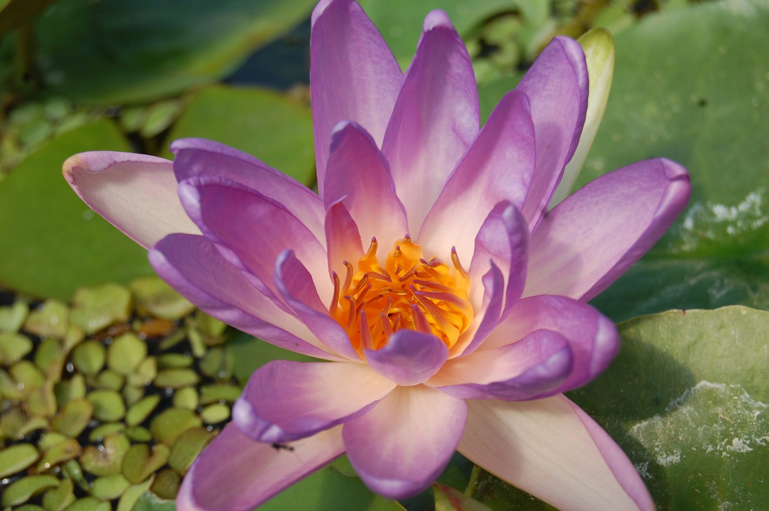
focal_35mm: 82
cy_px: 256
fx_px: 1761
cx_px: 384
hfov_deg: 24.6
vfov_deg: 16.5
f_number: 9
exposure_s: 1/320
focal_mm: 55
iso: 200
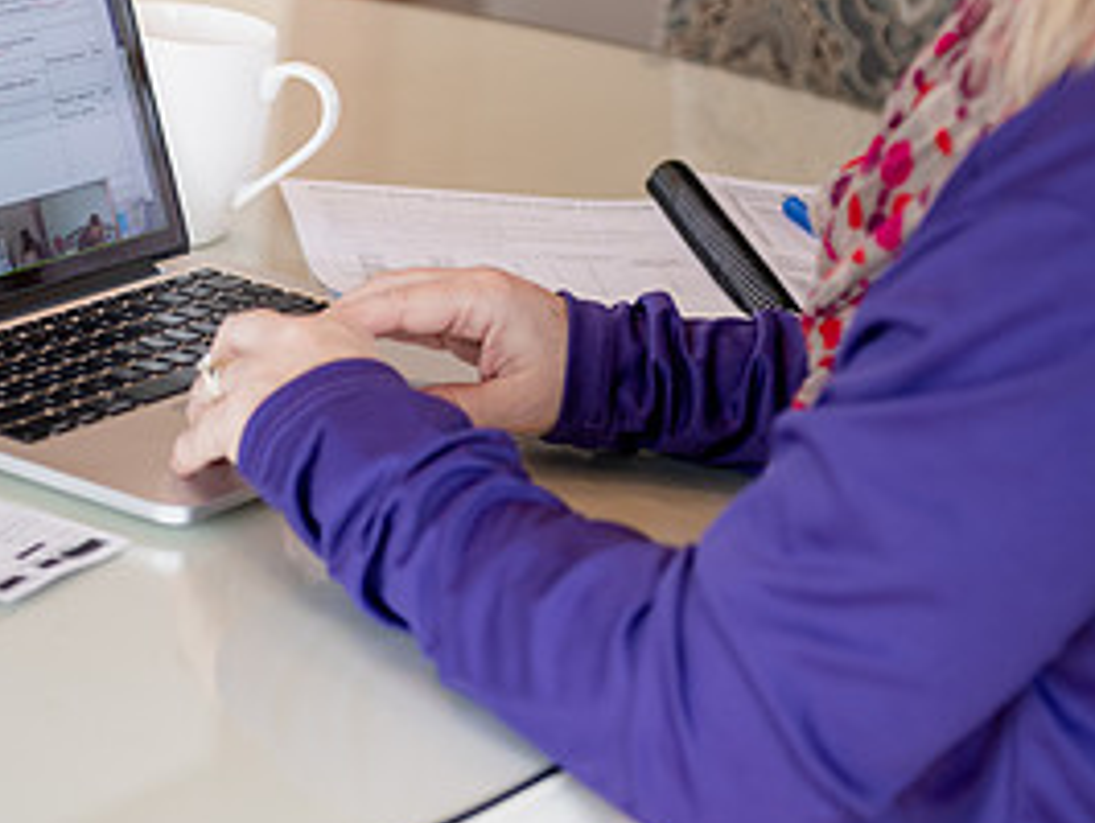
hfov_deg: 15.1
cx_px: 350
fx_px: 4116
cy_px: 64
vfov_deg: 11.3
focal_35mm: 130
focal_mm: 62
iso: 320
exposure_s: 1/125
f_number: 3.2
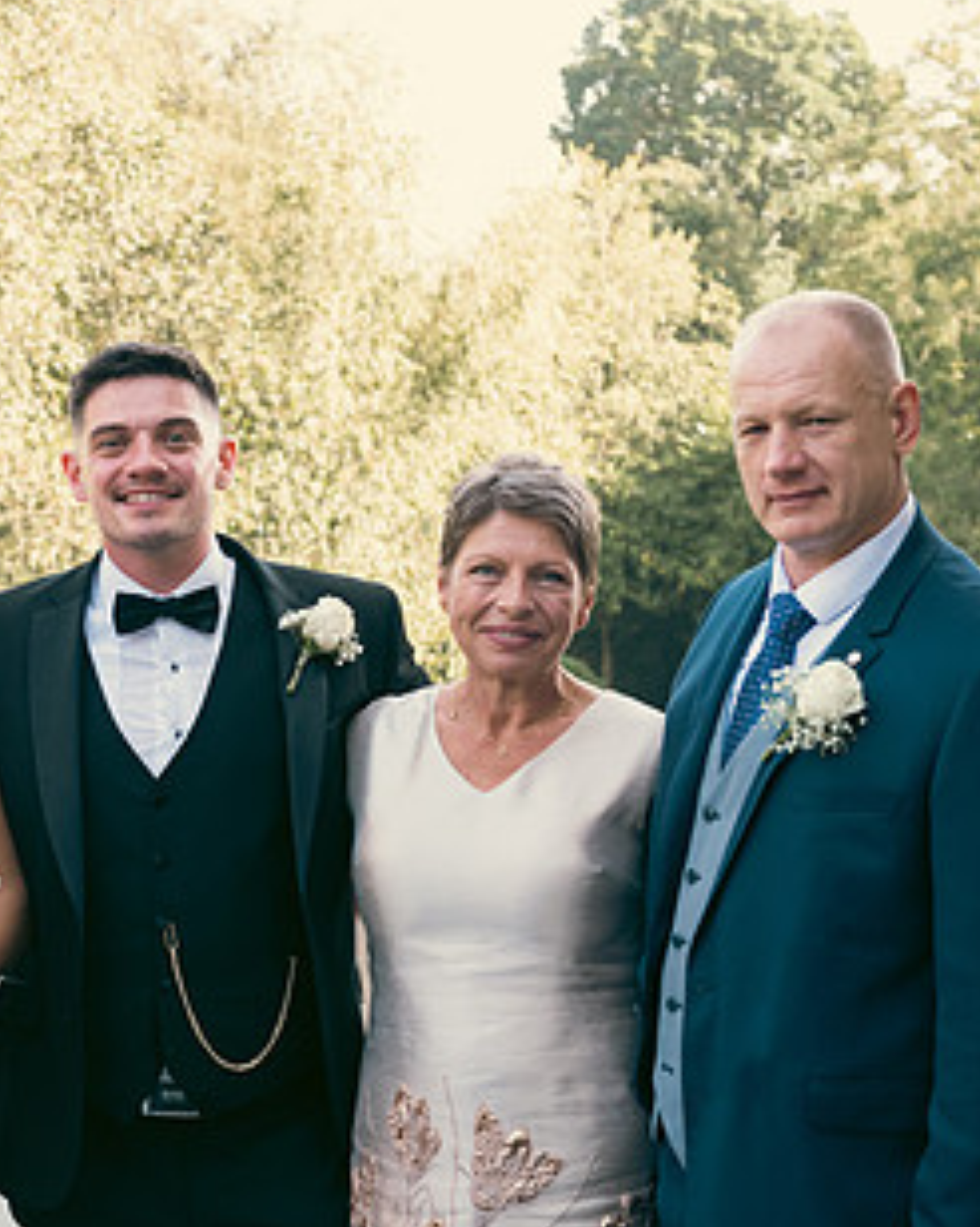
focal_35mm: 99
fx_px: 3593
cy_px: 612
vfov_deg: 19.4
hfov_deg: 15.3
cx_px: 36
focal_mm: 56
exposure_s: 1/160
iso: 320
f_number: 6.3
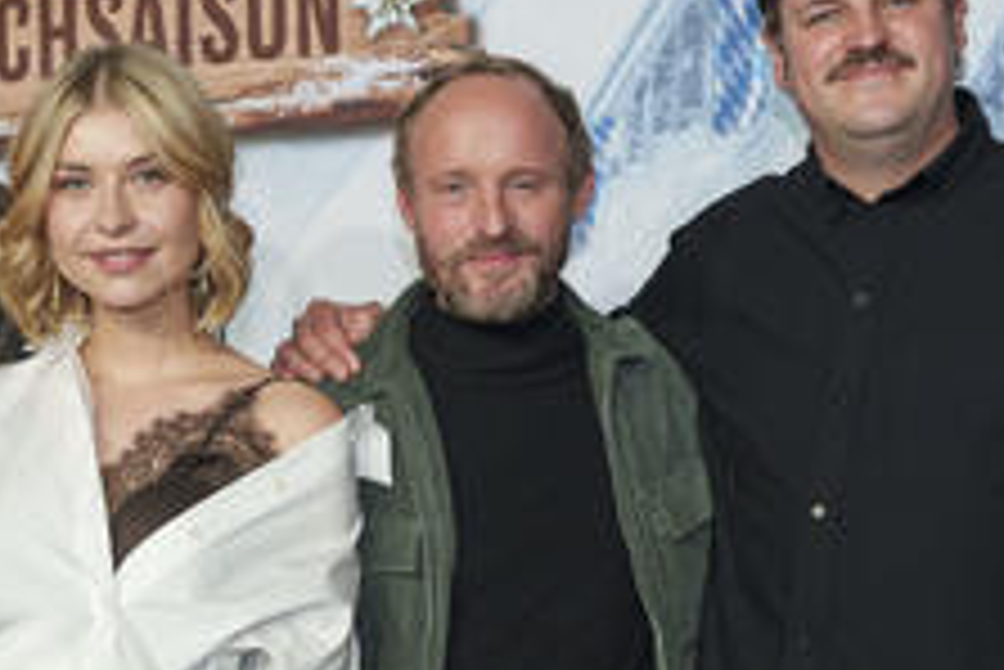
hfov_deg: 23.1
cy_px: 504
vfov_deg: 15.7
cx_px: 241
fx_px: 2428
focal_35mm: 87
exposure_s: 1/250
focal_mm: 43
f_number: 4.5
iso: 800
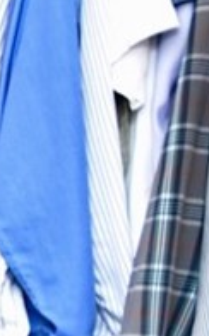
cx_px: -603
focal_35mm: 80
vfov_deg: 25.1
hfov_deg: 8.5
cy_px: 305
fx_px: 731
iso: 1000
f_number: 4
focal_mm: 10
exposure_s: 1/125
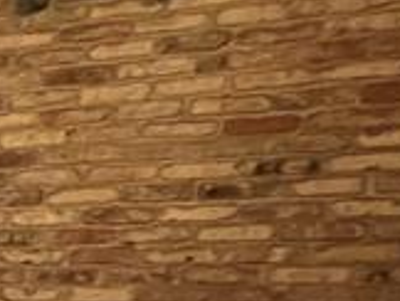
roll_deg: +0.2
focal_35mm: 82
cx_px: -751
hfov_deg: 12.1
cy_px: 471
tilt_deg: -12.1
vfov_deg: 16.2
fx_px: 949
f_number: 1.8
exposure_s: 1/30
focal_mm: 1.57
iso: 1000
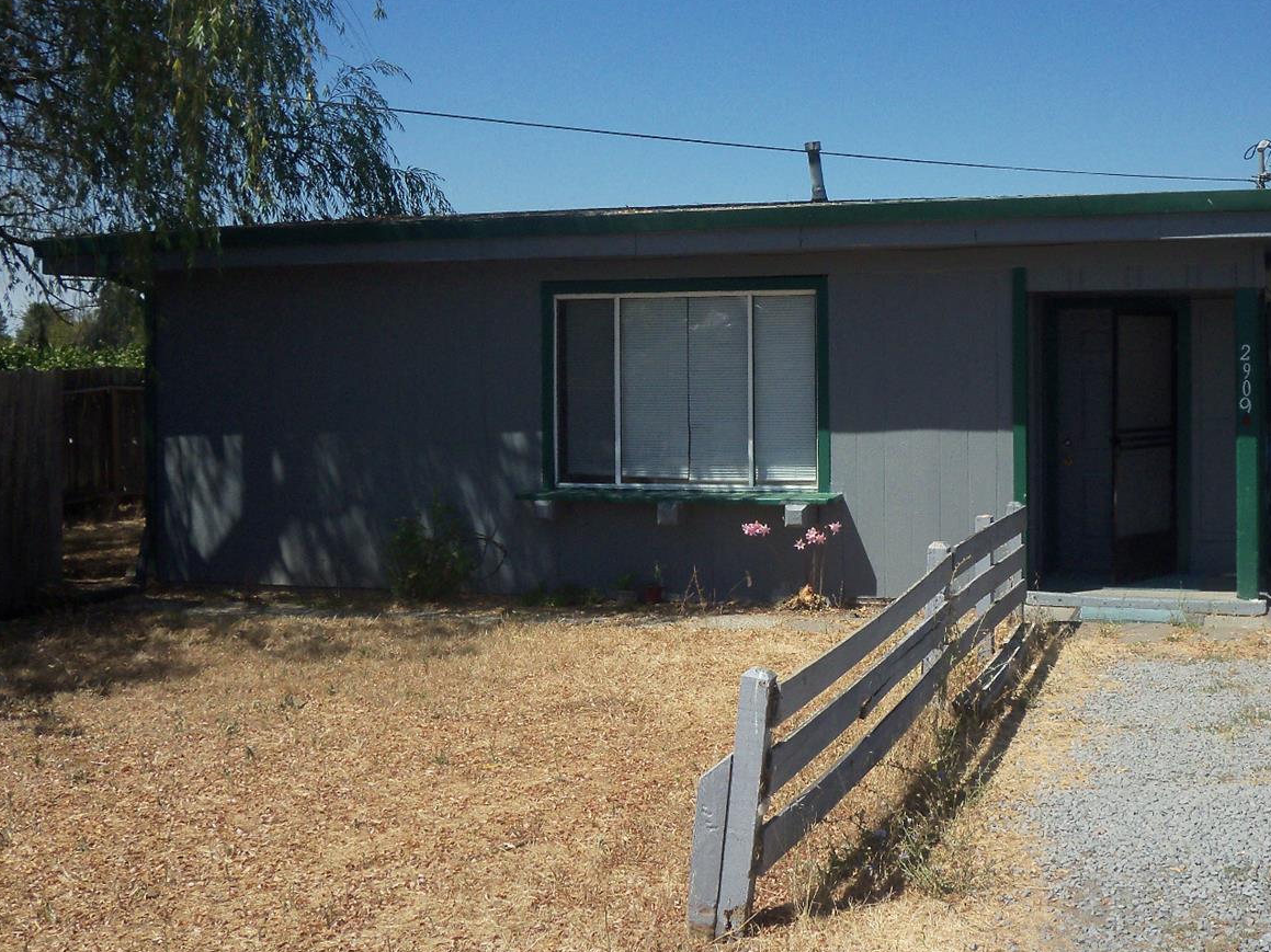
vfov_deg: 32.8
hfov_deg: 42.7
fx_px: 1615
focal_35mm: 44
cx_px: 782
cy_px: 398
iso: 80
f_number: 8.8
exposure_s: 1/250
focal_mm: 5.7
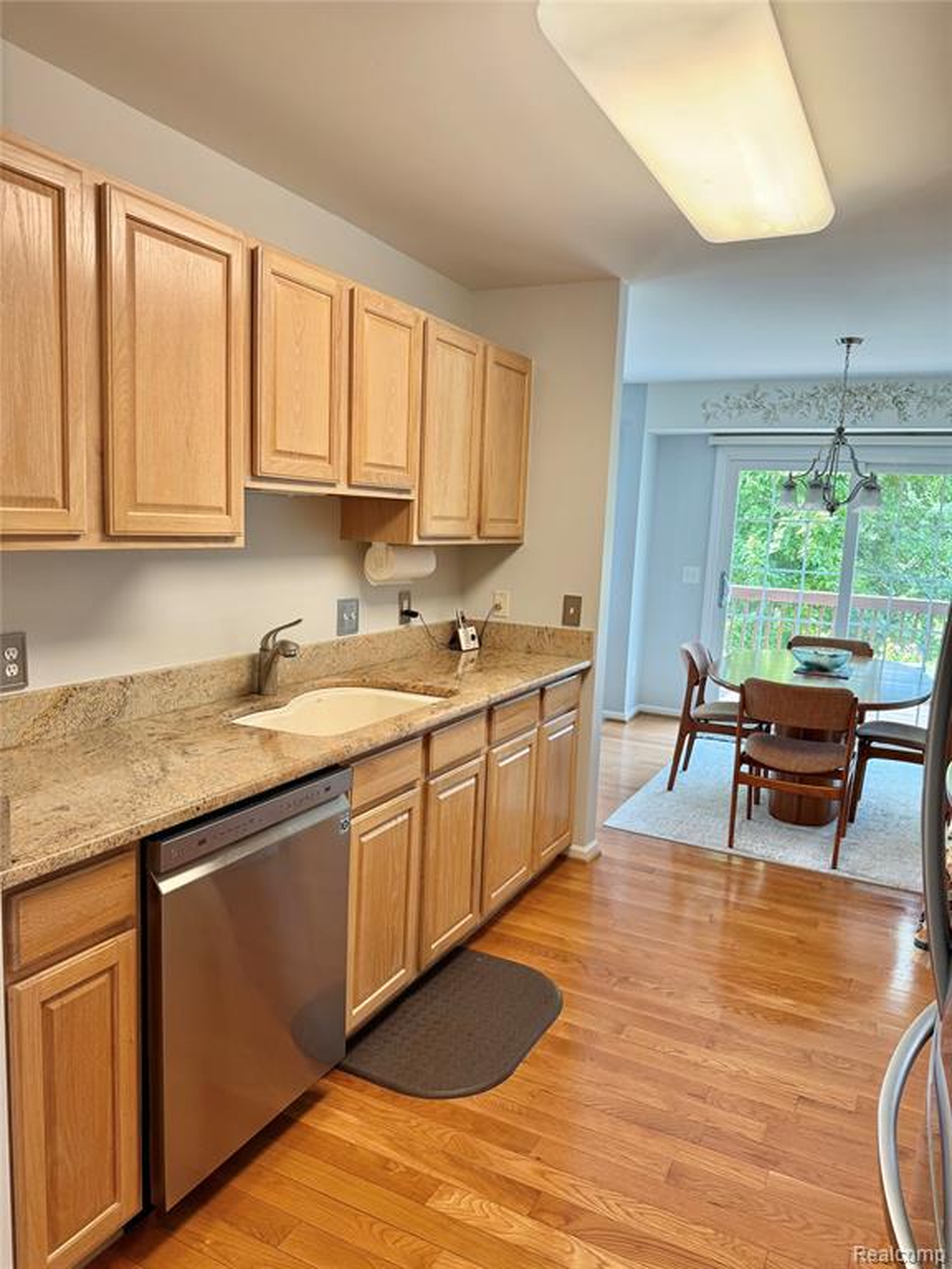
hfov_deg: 56.8
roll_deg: -3.0
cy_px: 634
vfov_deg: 71.6
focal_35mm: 24
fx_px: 880
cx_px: 476
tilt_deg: -7.3
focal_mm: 6.76
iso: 125
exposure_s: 1/60
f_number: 1.78
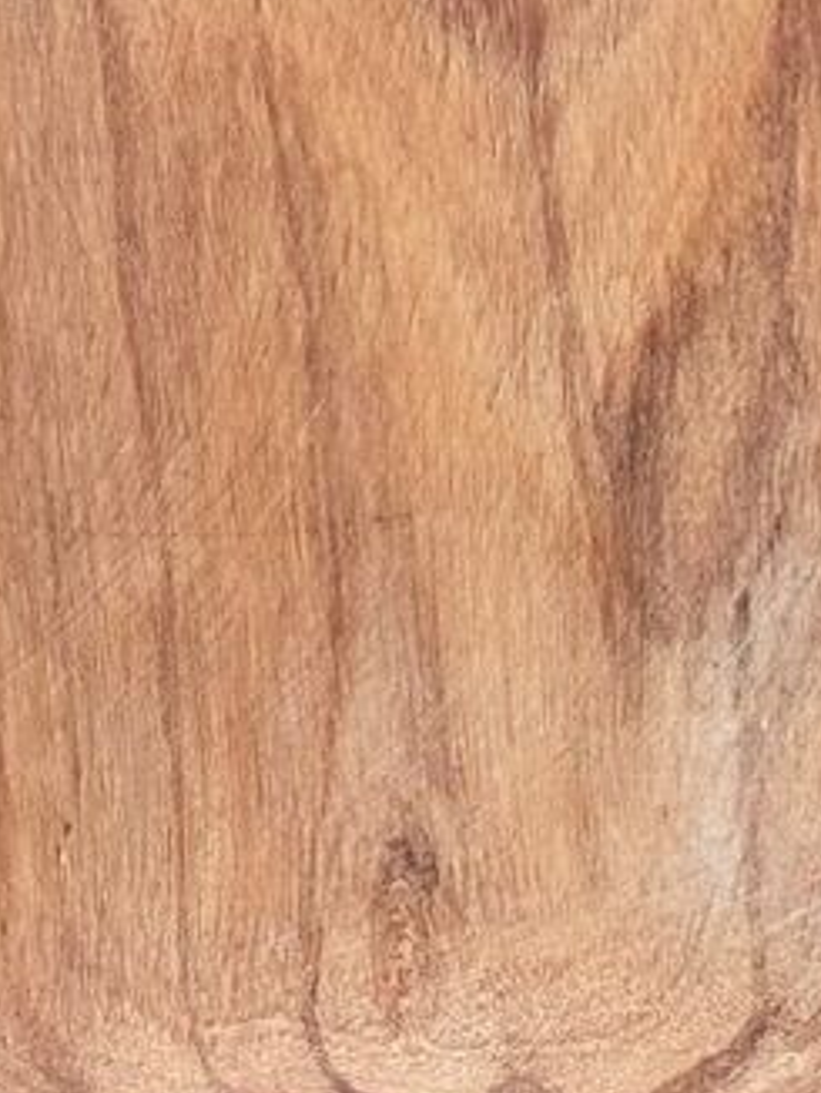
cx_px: 141
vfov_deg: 18.1
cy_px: 1391
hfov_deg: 14.4
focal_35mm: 102
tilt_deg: -81.2
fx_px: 3221
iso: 160
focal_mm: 4.25
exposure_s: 1/60
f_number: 1.8
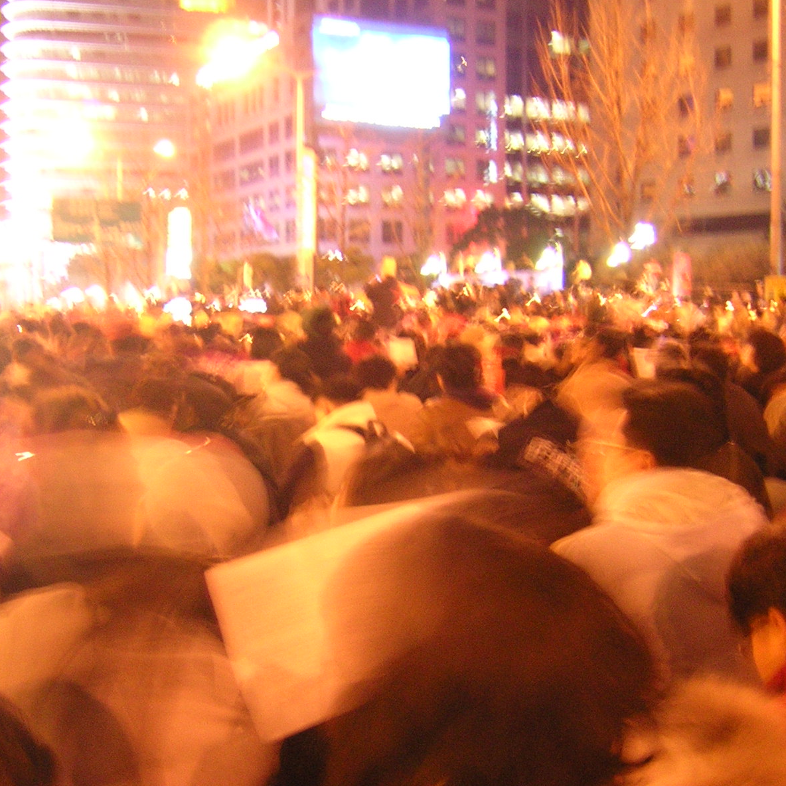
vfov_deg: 39.2
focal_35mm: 43
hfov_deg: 39.0
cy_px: 389
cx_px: 320
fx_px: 1105
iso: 400
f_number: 2.6
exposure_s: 1
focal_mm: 4.7
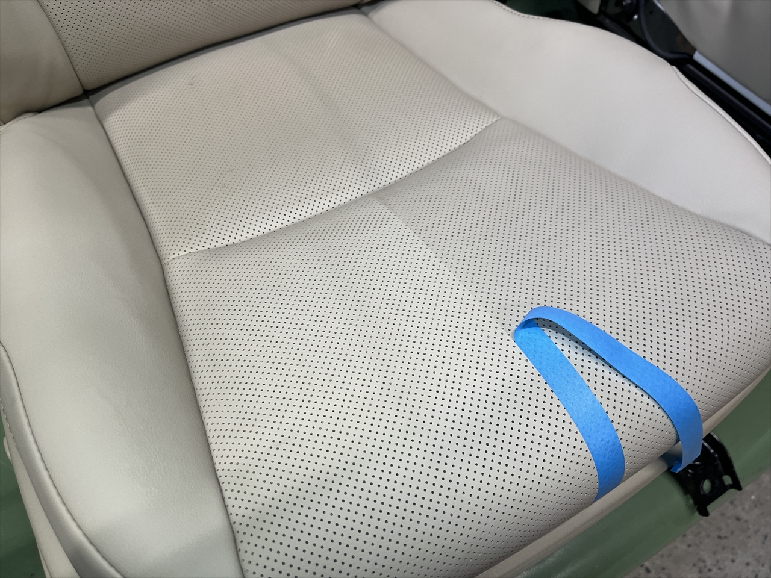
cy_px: 289
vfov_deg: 53.1
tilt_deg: -59.7
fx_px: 579
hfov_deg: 67.3
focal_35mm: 26
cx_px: 386
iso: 125
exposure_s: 1/108
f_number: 1.6
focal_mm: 5.1
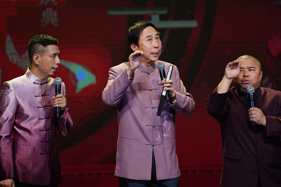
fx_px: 2068
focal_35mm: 265
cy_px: 94
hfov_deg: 7.8
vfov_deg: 5.2
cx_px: 140
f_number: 5.6
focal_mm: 265
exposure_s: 1/320
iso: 1600
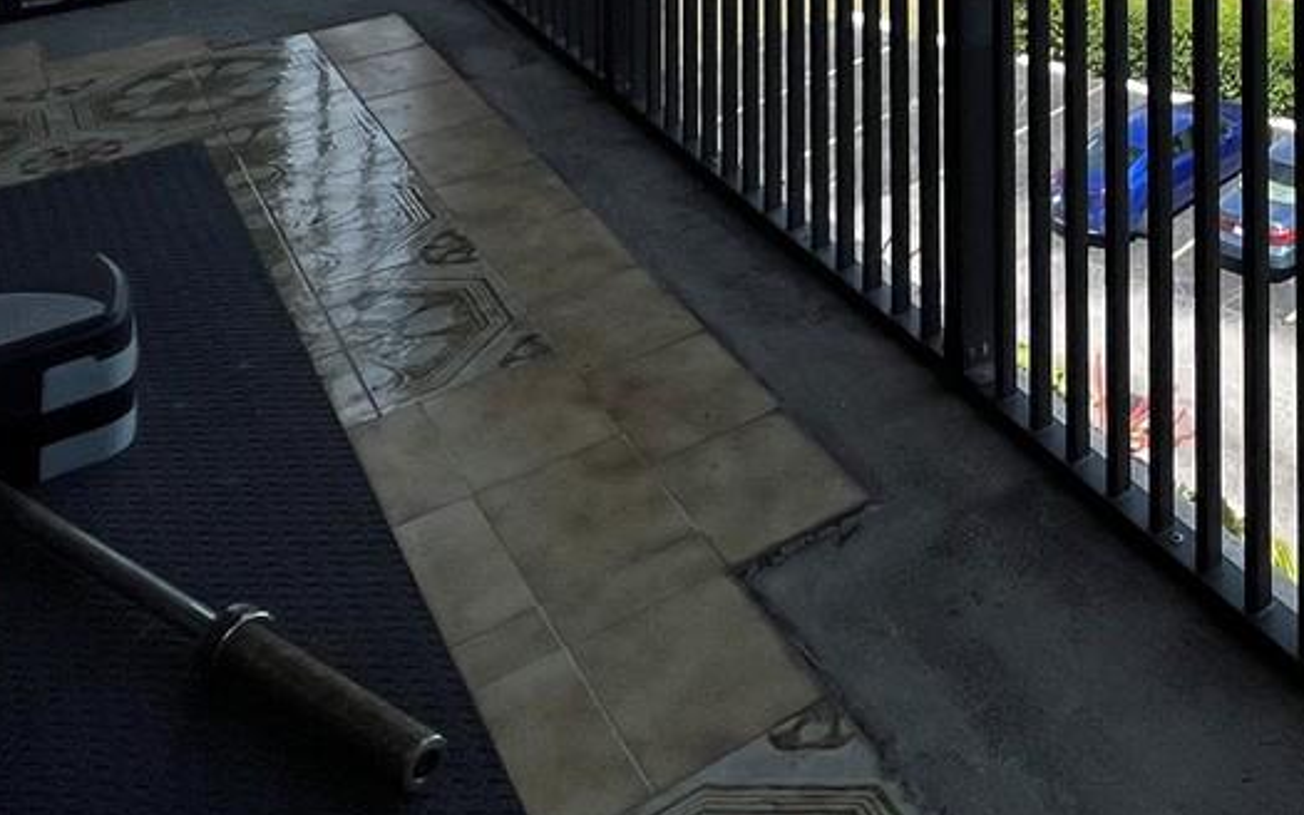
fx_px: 1492
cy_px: -606
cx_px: 1401
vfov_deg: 21.5
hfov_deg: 39.5
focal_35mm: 42
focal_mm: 1.57
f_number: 1.8
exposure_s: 1/1179
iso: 32
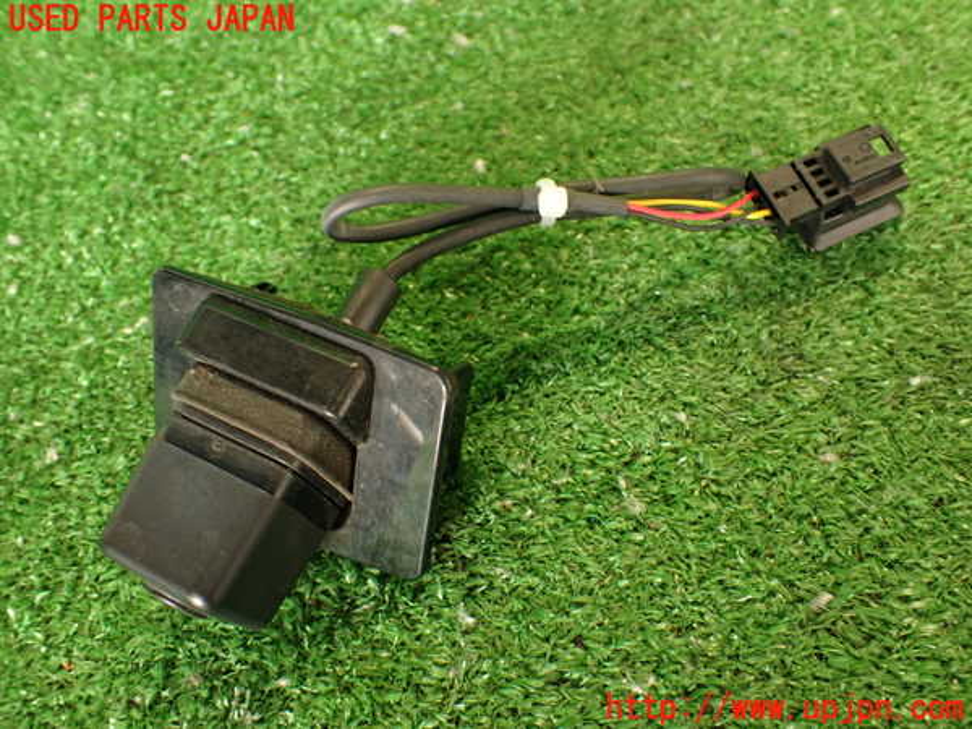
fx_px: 899
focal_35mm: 32
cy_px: 364
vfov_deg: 44.2
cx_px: 486
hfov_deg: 56.8
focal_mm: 5.79
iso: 250
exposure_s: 1/30
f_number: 2.4
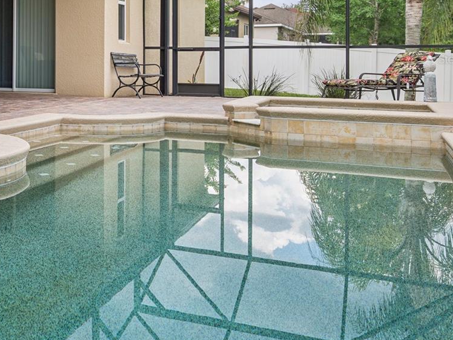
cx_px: 11
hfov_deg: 36.7
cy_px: 59
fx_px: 615
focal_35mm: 47
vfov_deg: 30.0
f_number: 10
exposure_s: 1/15
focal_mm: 23
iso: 125
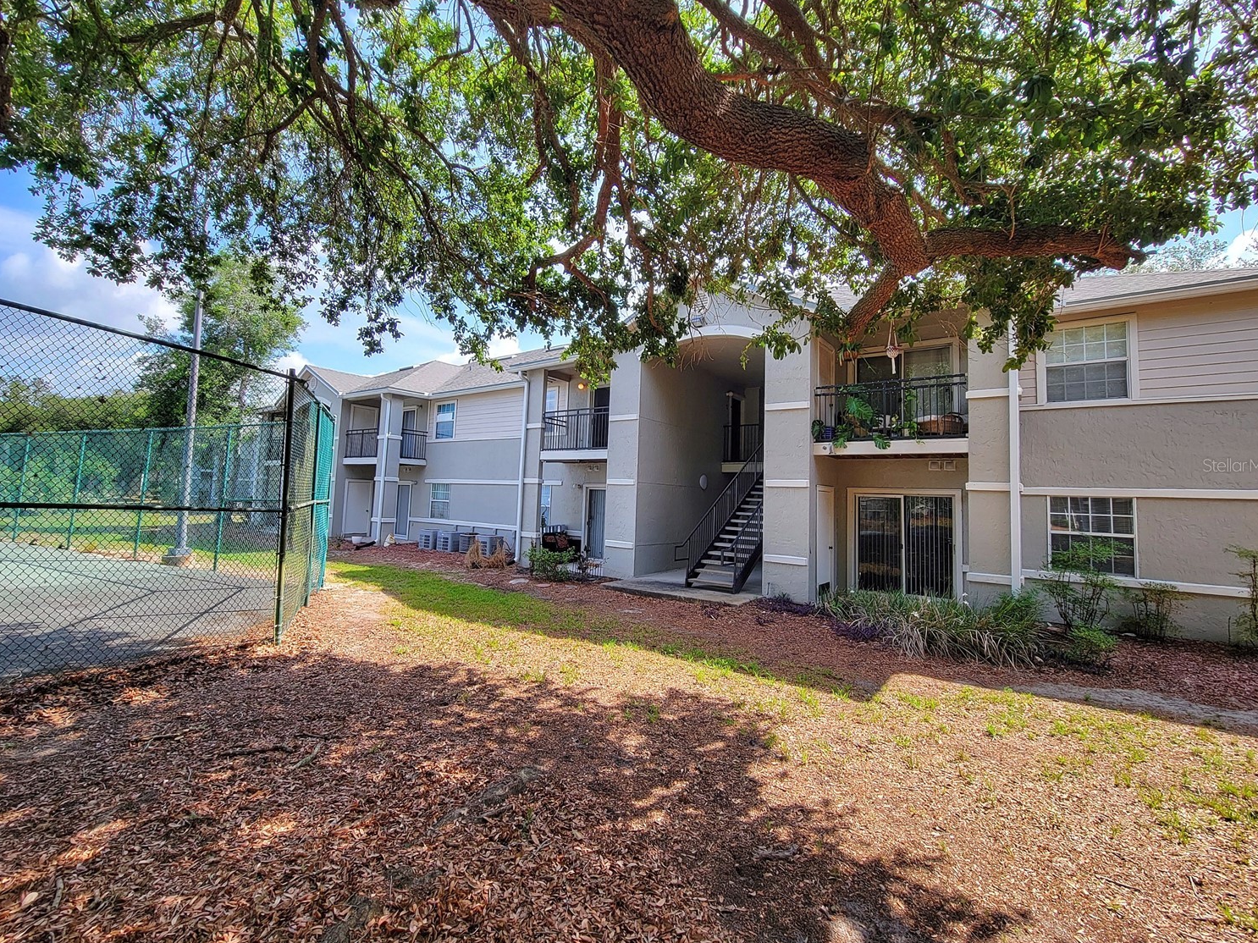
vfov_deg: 85.7
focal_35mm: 14
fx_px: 509
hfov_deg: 102.0
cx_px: 605
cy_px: 465
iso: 50
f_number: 2.2
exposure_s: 1/585
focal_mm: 2.2
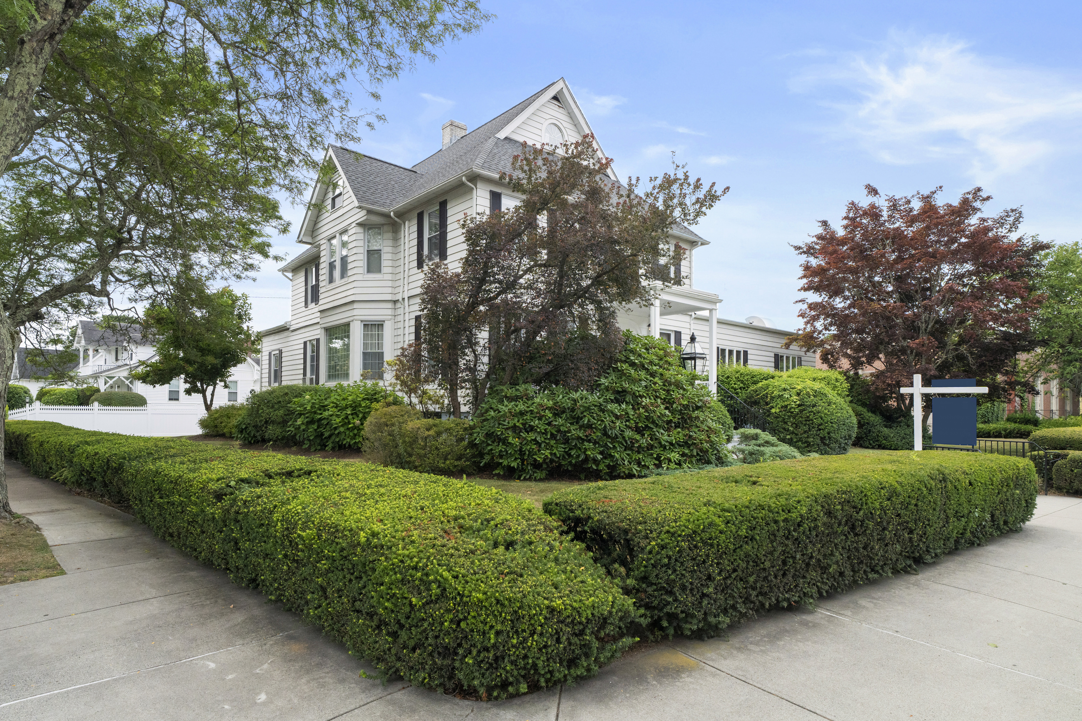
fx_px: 577
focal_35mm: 19
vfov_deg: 64.0
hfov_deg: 86.3
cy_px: 360
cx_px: 541
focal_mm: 19.2
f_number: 7.1
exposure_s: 1/1250
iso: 1600
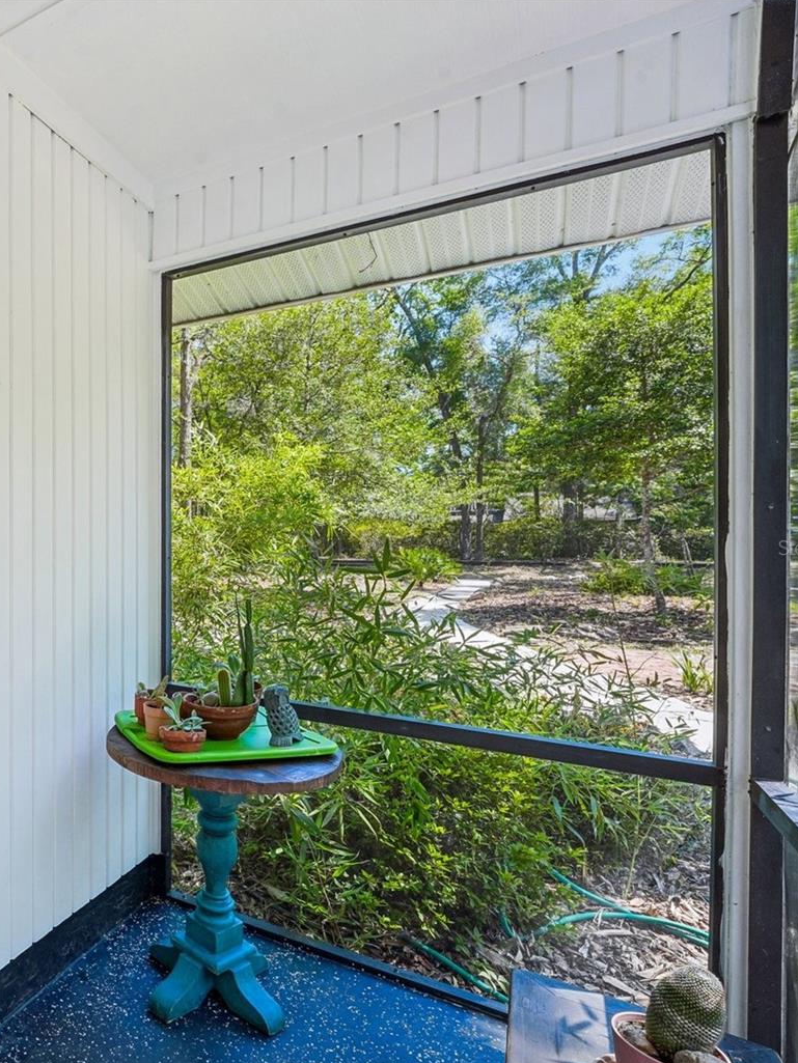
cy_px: 548
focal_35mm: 21
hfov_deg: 53.2
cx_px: 40
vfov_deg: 79.0
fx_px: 645
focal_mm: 14
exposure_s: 1/25
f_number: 11
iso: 100
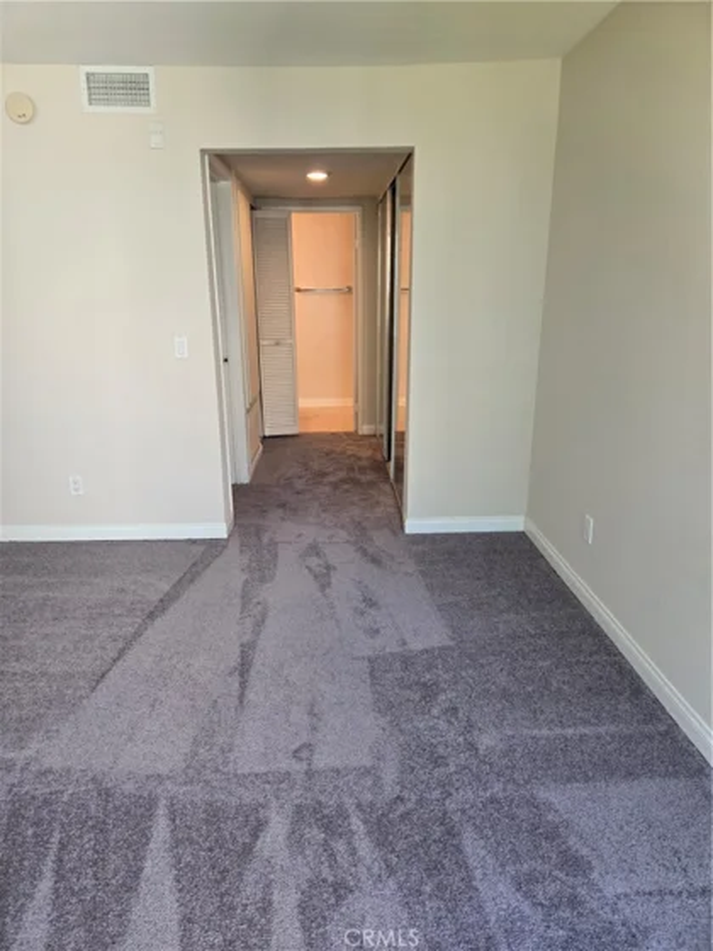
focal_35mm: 23
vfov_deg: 73.9
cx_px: 356
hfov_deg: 58.9
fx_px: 632
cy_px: 476
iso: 200
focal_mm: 5.4
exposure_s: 1/120
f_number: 1.8
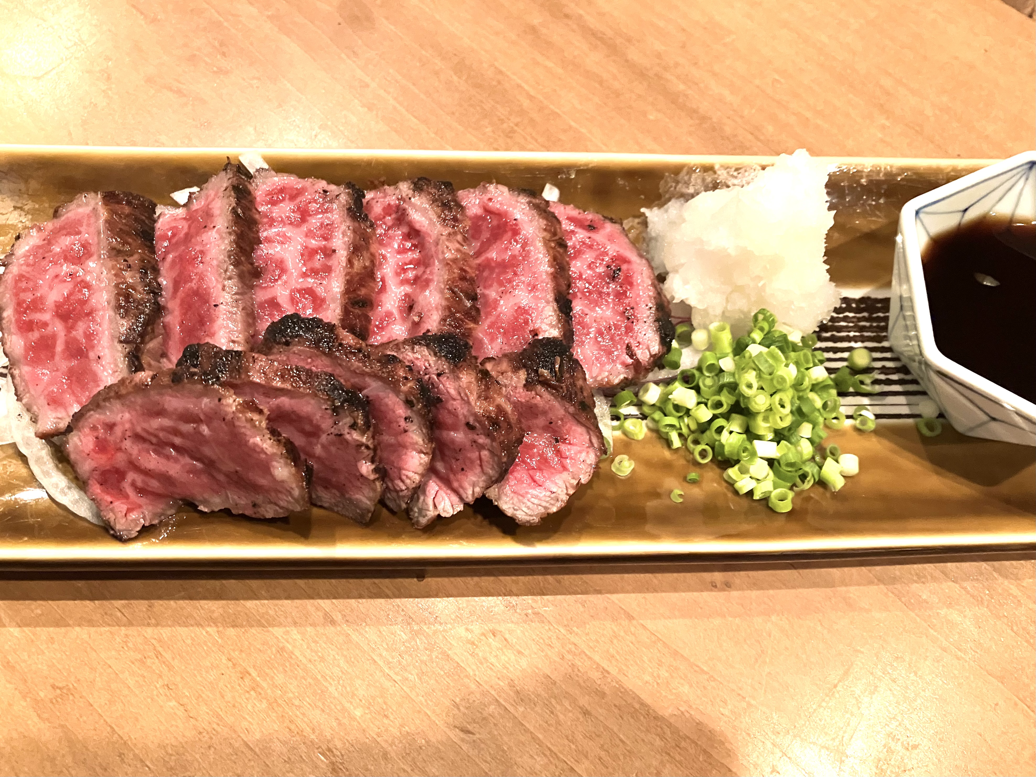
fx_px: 838
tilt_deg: -63.4
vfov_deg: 49.7
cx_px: 518
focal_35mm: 28
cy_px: 388
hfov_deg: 63.4
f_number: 1.8
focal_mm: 3.99
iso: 640
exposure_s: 1/24
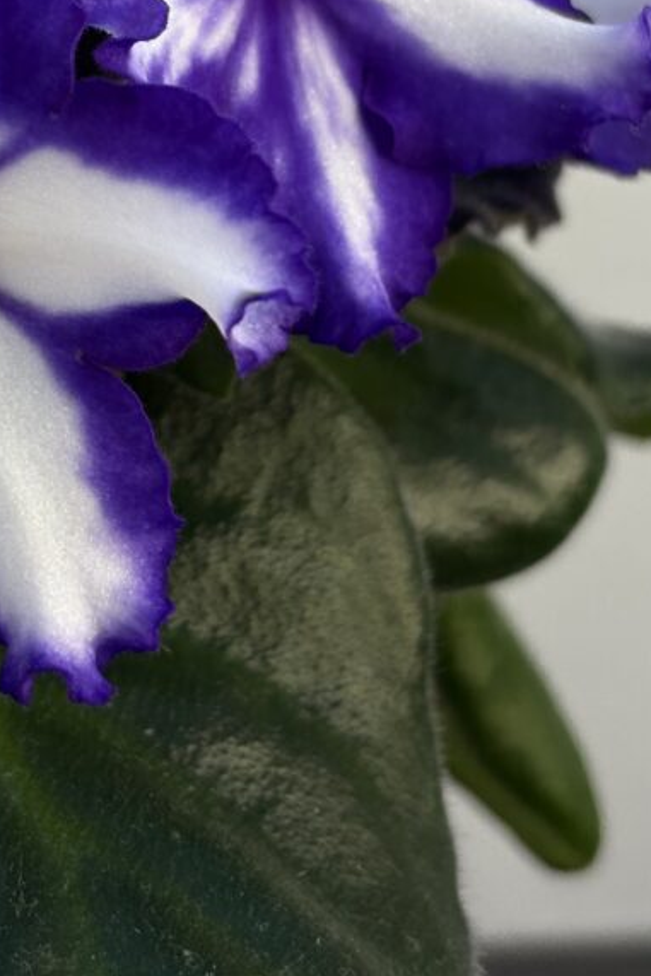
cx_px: 94
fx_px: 2629
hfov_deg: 14.0
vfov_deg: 20.7
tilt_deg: -22.3
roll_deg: +1.1
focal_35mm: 97
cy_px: 132
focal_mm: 5.96
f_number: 1.6
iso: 50
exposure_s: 1/475
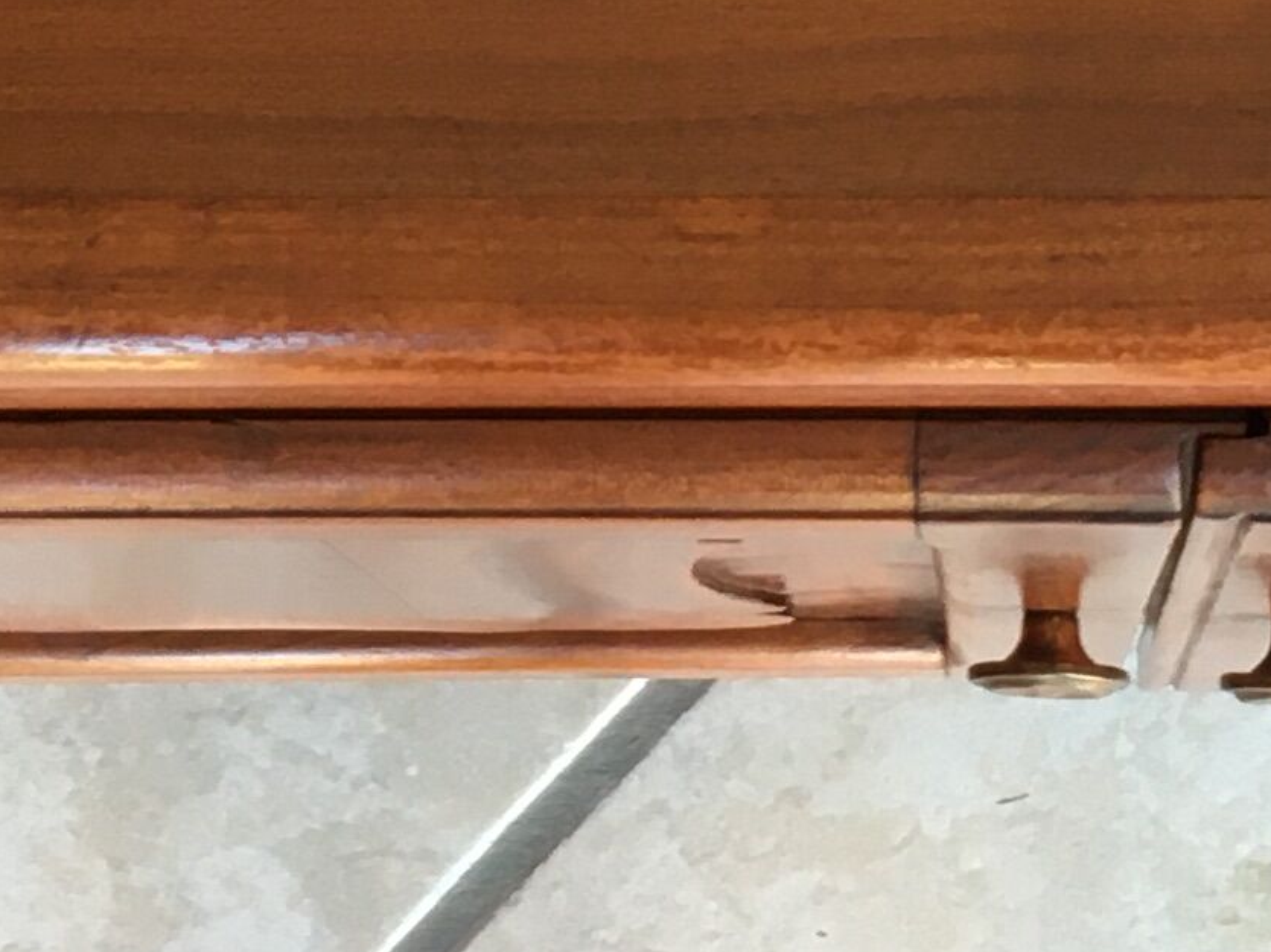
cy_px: -944
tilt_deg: -70.8
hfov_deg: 14.0
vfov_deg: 9.8
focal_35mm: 140
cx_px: 1090
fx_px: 5140
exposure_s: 1/33
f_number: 2.2
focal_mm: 4.15
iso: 80
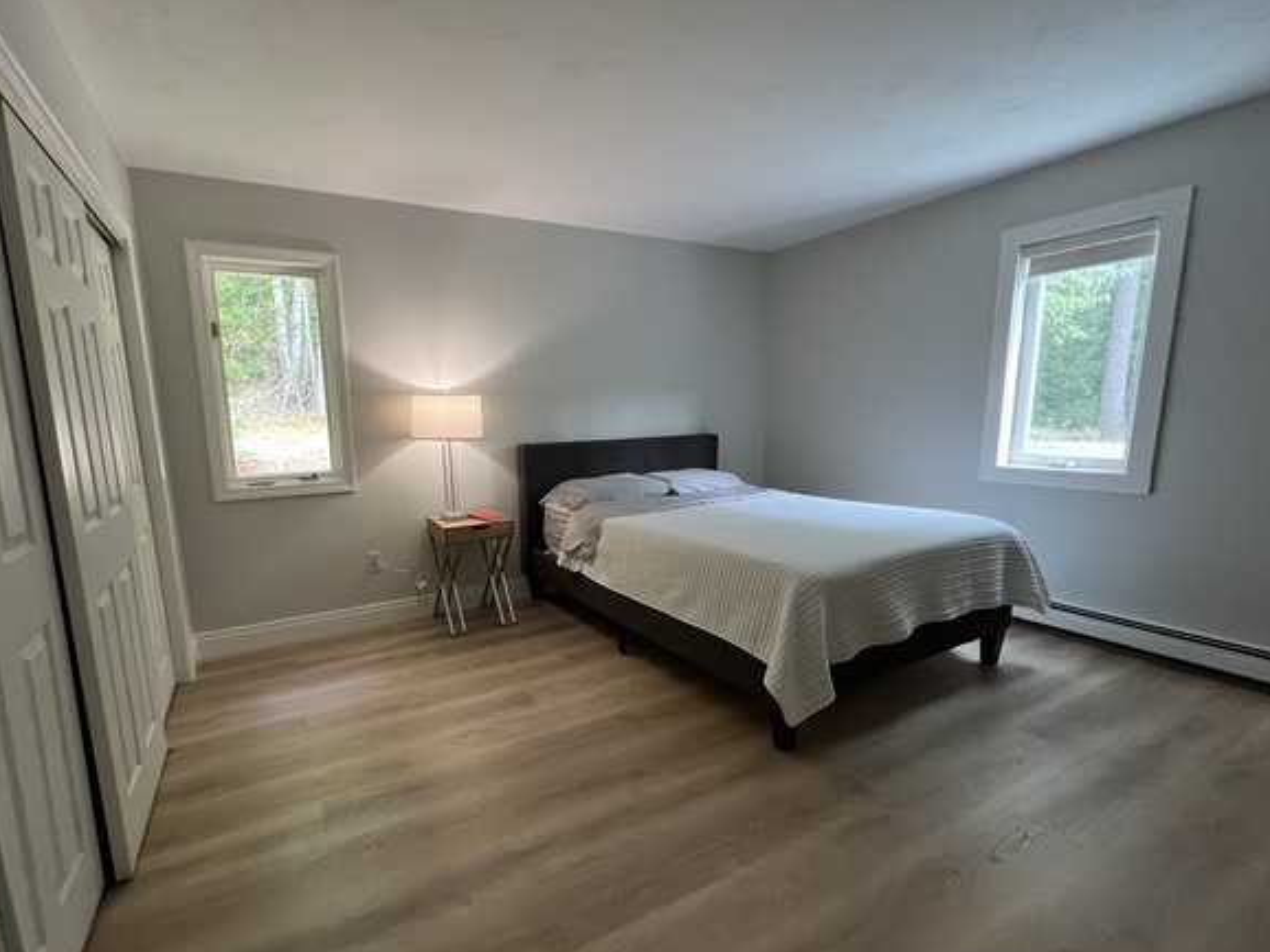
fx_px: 550
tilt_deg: -10.2
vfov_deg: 81.6
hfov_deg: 97.8
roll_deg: +1.2
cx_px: 568
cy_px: 506
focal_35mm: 15
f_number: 1.8
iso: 250
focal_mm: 1.57
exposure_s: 1/59
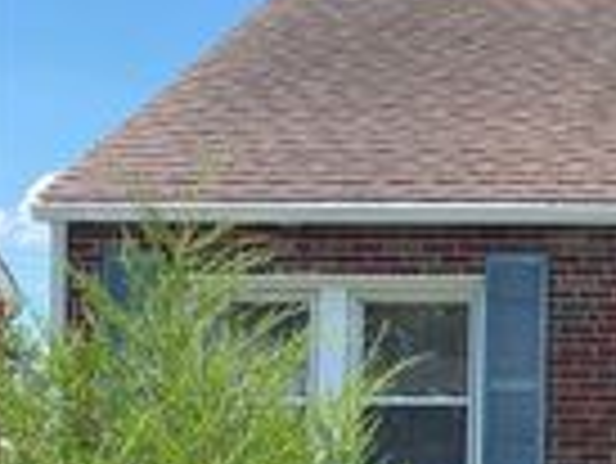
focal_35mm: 95
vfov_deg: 15.4
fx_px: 1692
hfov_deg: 17.0
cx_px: 1106
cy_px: 439
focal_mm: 4.25
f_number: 1.8
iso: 32
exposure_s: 1/1316
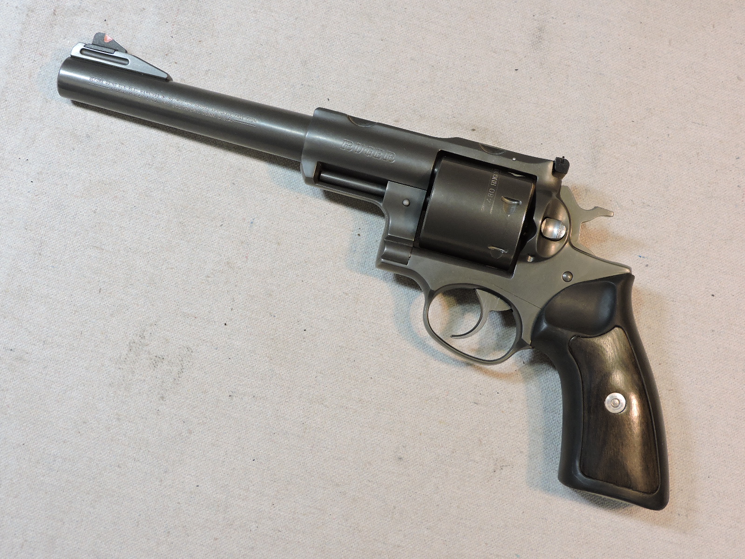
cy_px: 280
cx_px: 372
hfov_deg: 40.4
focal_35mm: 47
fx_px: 1012
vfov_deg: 30.9
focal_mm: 8.4
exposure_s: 1/50
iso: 180
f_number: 3.5
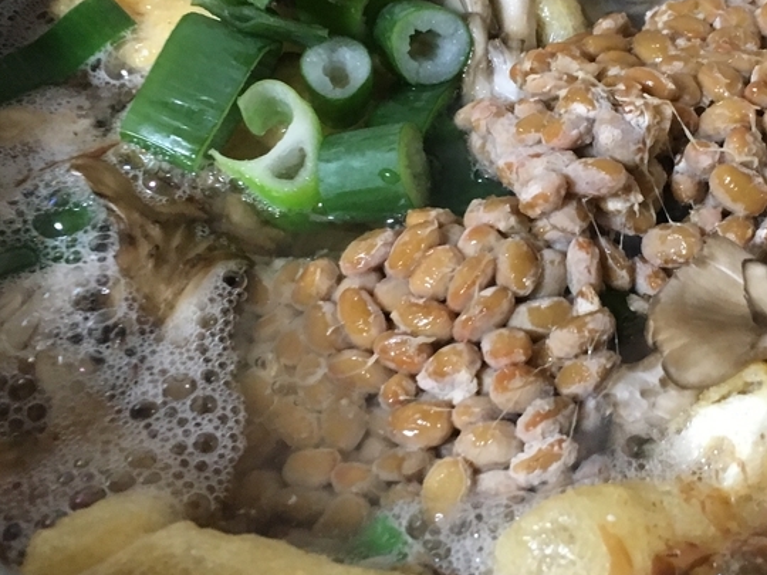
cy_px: 214
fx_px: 1219
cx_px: 551
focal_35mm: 55
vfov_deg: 26.5
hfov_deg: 34.4
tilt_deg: -45.7
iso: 200
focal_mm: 4.15
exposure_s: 1/20
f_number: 2.2
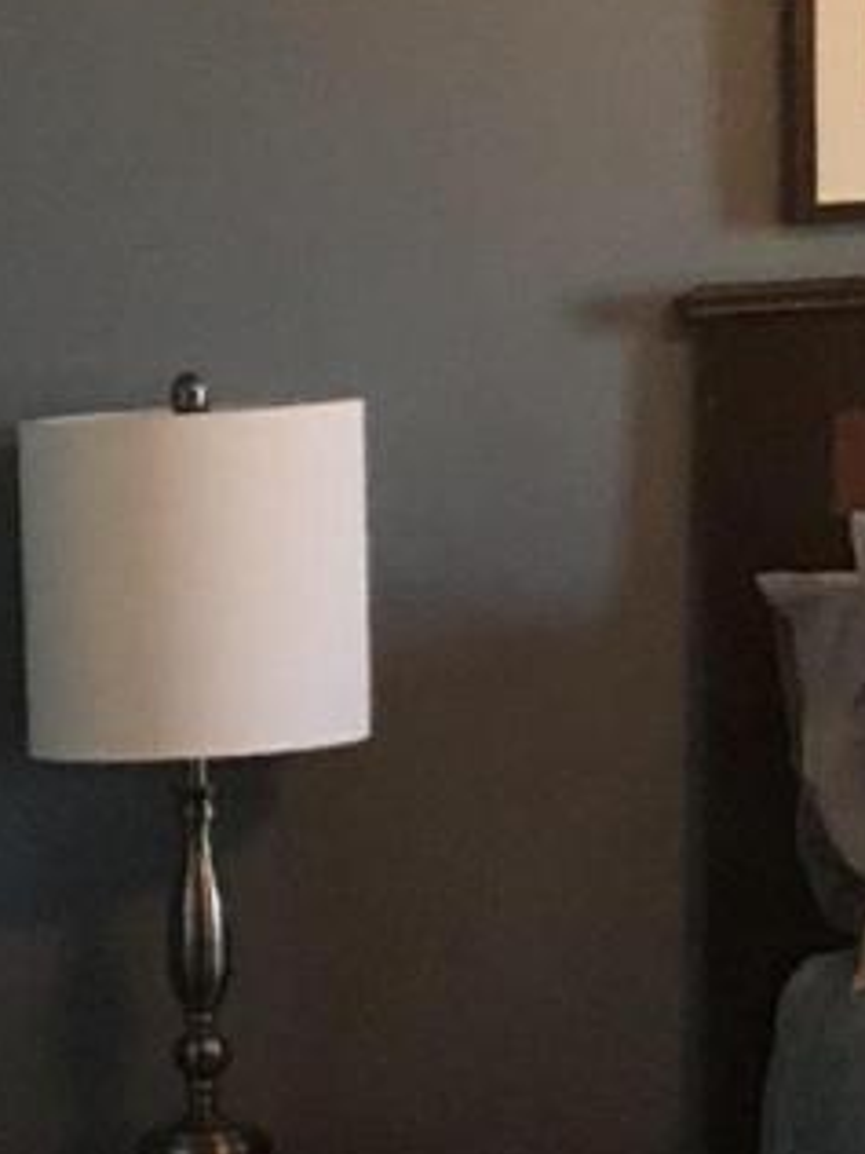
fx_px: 5897
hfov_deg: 7.9
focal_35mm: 177
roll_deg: +3.9
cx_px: -964
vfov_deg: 10.9
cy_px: 1501
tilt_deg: -10.5
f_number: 1.8
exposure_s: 1/15
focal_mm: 3.99
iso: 50
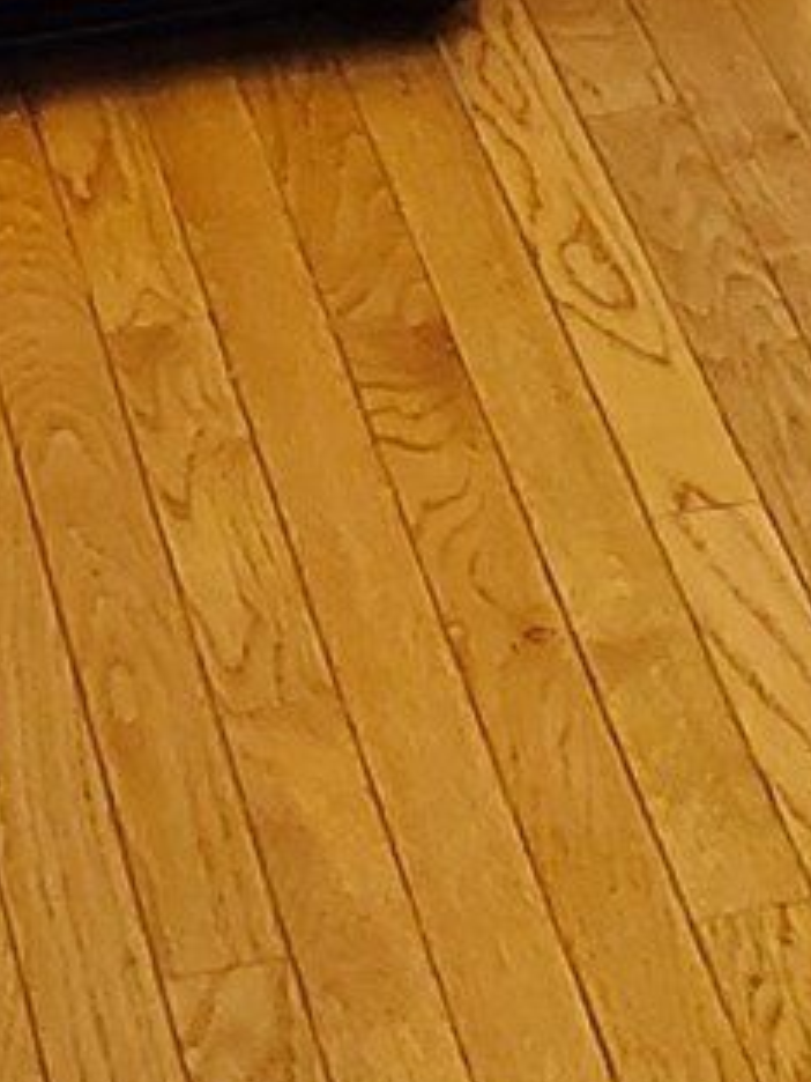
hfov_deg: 7.7
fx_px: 5998
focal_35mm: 192
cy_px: -808
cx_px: 960
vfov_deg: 9.8
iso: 200
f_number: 2.4
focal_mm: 4.3
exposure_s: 1/60
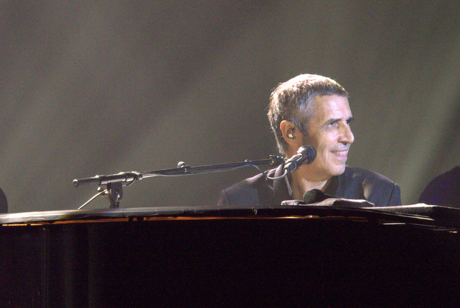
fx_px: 3838
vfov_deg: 4.6
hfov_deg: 6.9
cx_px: 230
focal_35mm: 300
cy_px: 154
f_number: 10
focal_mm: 200
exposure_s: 1/60
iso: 400
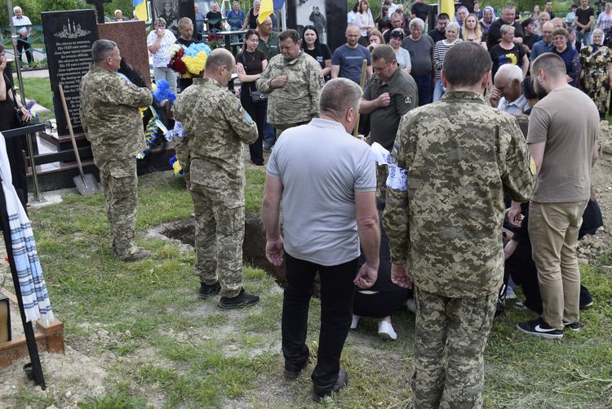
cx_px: 306
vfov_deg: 33.1
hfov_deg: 47.9
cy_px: 204
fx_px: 689
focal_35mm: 40
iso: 360
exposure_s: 1/250
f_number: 8
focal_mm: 27
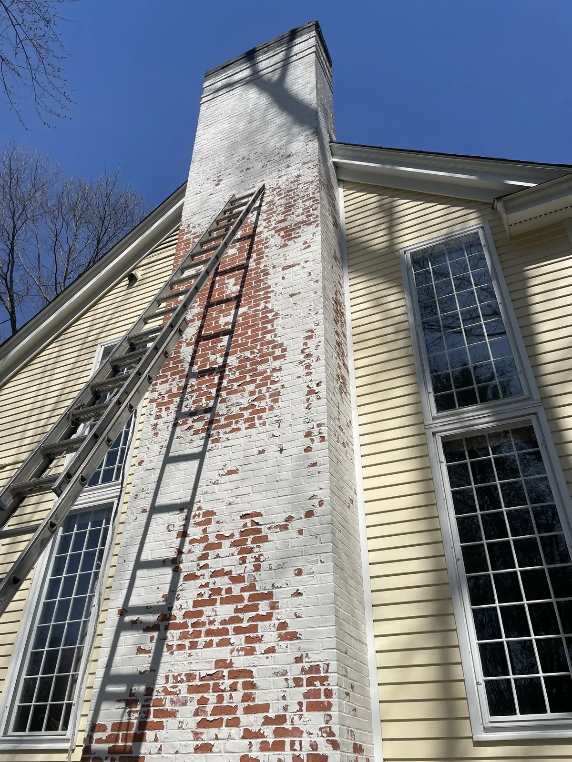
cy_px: 381
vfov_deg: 67.3
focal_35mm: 26
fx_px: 573
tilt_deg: +36.8
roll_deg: -1.5
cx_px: 286
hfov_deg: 53.1
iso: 32
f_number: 1.6
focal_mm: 4.2
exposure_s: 1/6897
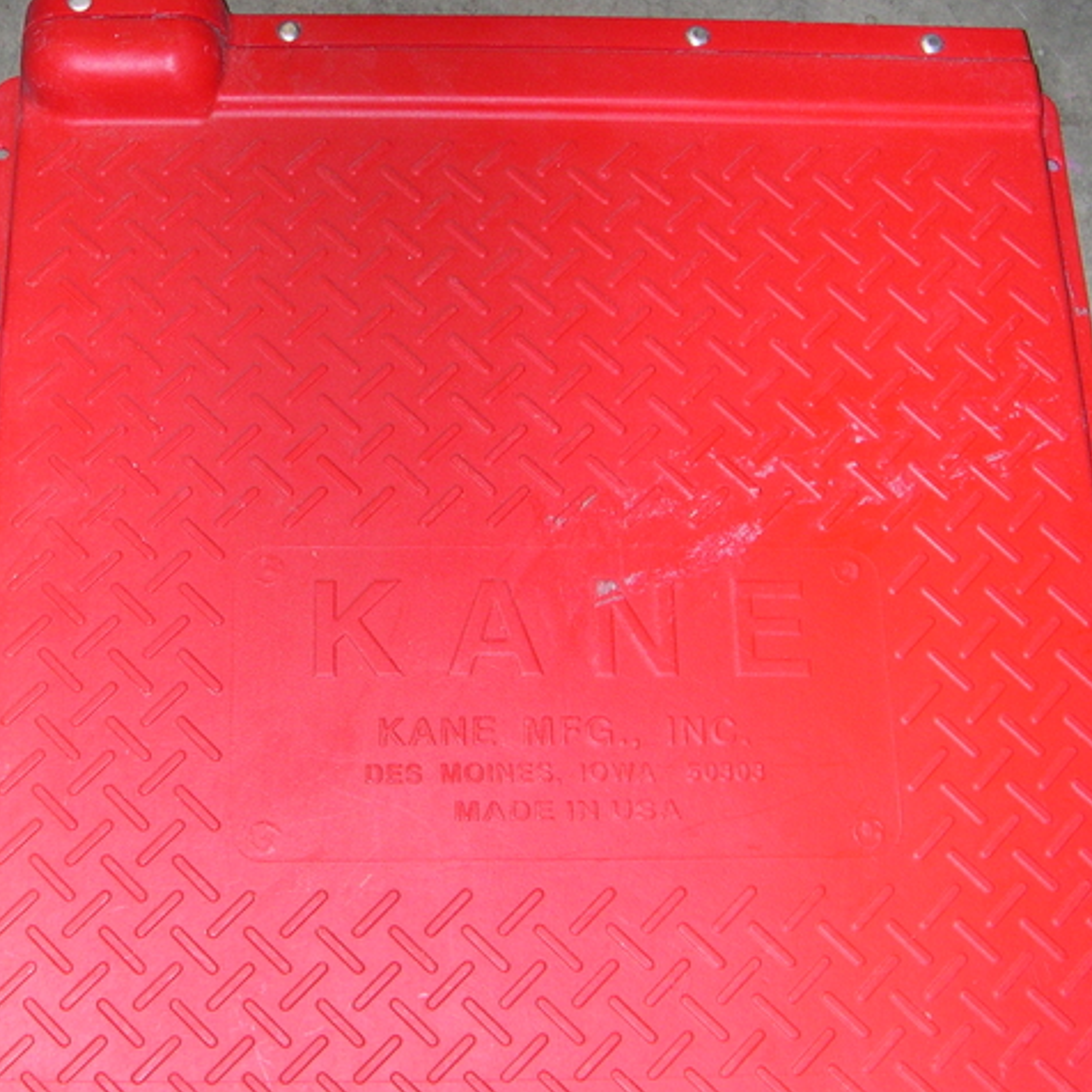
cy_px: 553
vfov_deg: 31.1
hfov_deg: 30.9
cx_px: 399
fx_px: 1963
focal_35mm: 55
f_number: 2.7
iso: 100
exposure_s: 1/60
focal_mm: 5.6
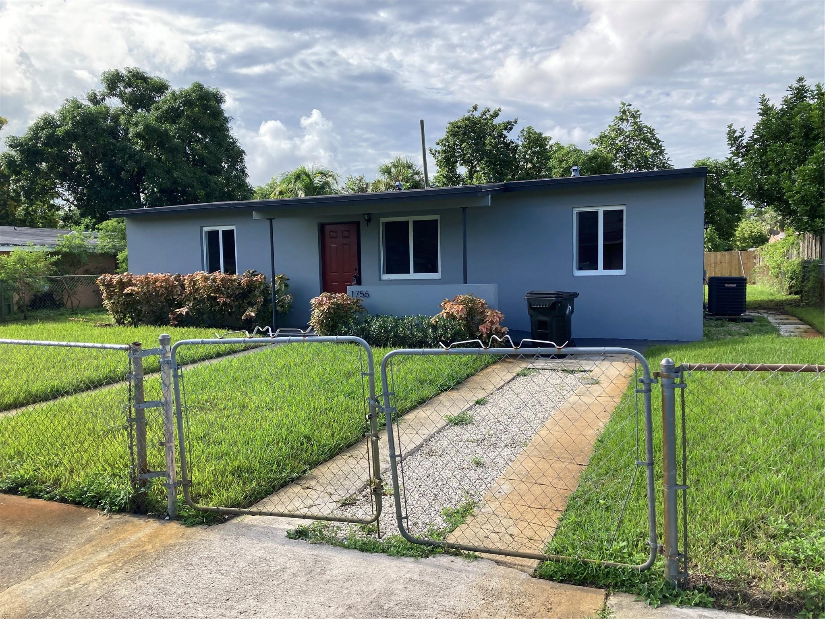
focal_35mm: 28
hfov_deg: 63.4
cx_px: 412
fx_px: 667
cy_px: 310
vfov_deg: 49.7
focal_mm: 3.99
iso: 20
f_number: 1.8
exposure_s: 1/1230
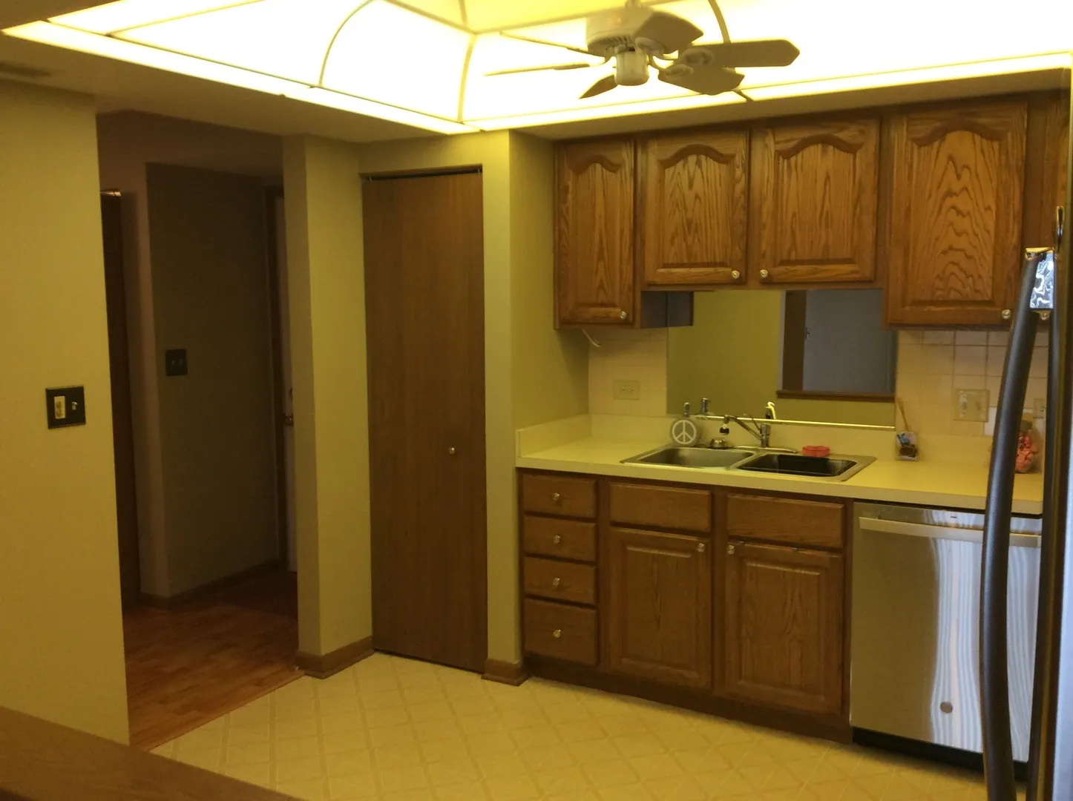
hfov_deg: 56.9
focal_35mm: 32
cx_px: 536
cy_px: 400
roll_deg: -0.4
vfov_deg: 44.1
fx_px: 990
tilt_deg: -10.0
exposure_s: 1/24
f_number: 2.4
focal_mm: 3.3
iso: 80
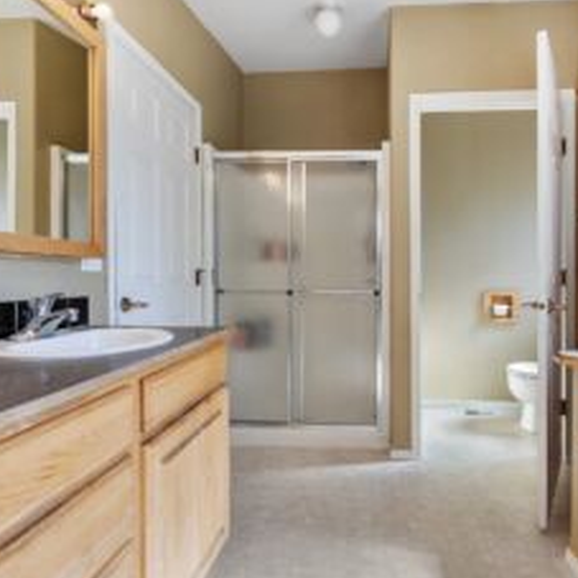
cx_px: 346
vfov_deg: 69.1
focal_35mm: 22
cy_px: 286
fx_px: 419
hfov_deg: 68.5
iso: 100
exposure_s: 1/50
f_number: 2.8
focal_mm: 14.8
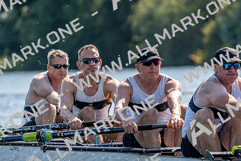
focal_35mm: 451
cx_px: 142
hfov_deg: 4.6
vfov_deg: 3.0
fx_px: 3018
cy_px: 93
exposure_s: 1/2000
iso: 500
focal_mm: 335
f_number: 6.3
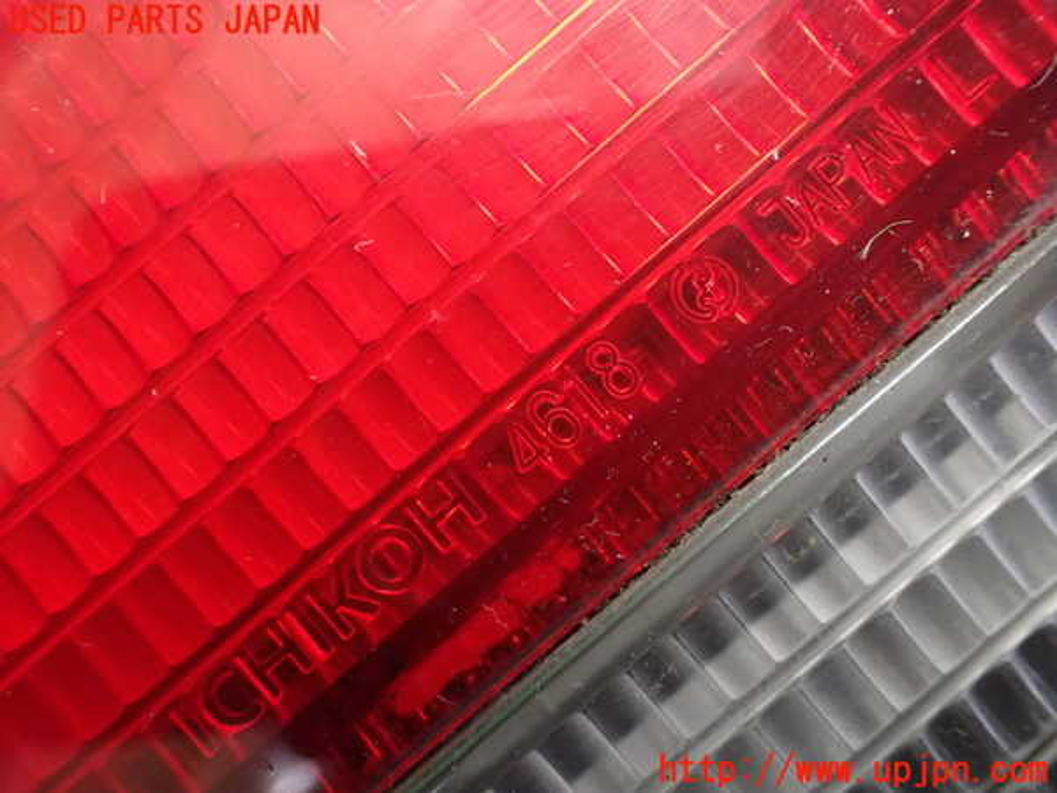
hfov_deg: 51.4
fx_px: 1099
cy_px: 396
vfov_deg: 39.7
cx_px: 528
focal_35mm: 36
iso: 1250
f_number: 2.5
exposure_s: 1/40
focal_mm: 6.37
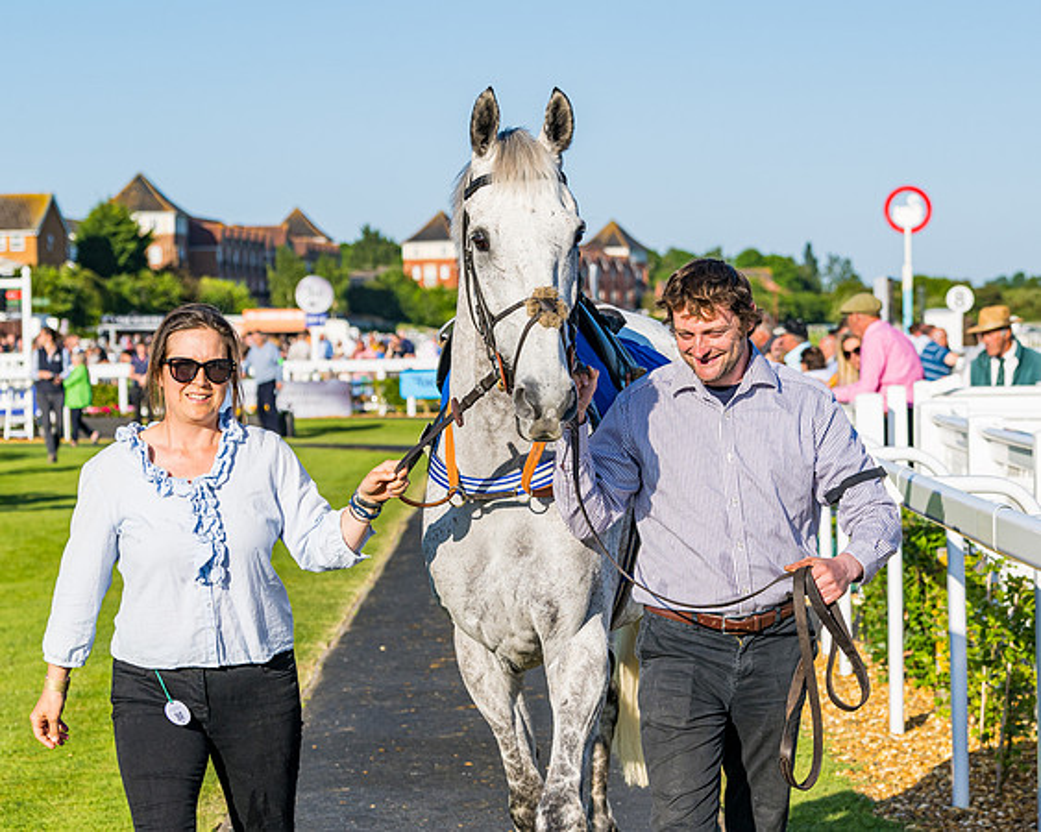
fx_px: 3526
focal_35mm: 114
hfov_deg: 16.8
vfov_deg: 13.4
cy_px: 601
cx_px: 599
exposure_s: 1/1250
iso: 200
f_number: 5
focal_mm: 70
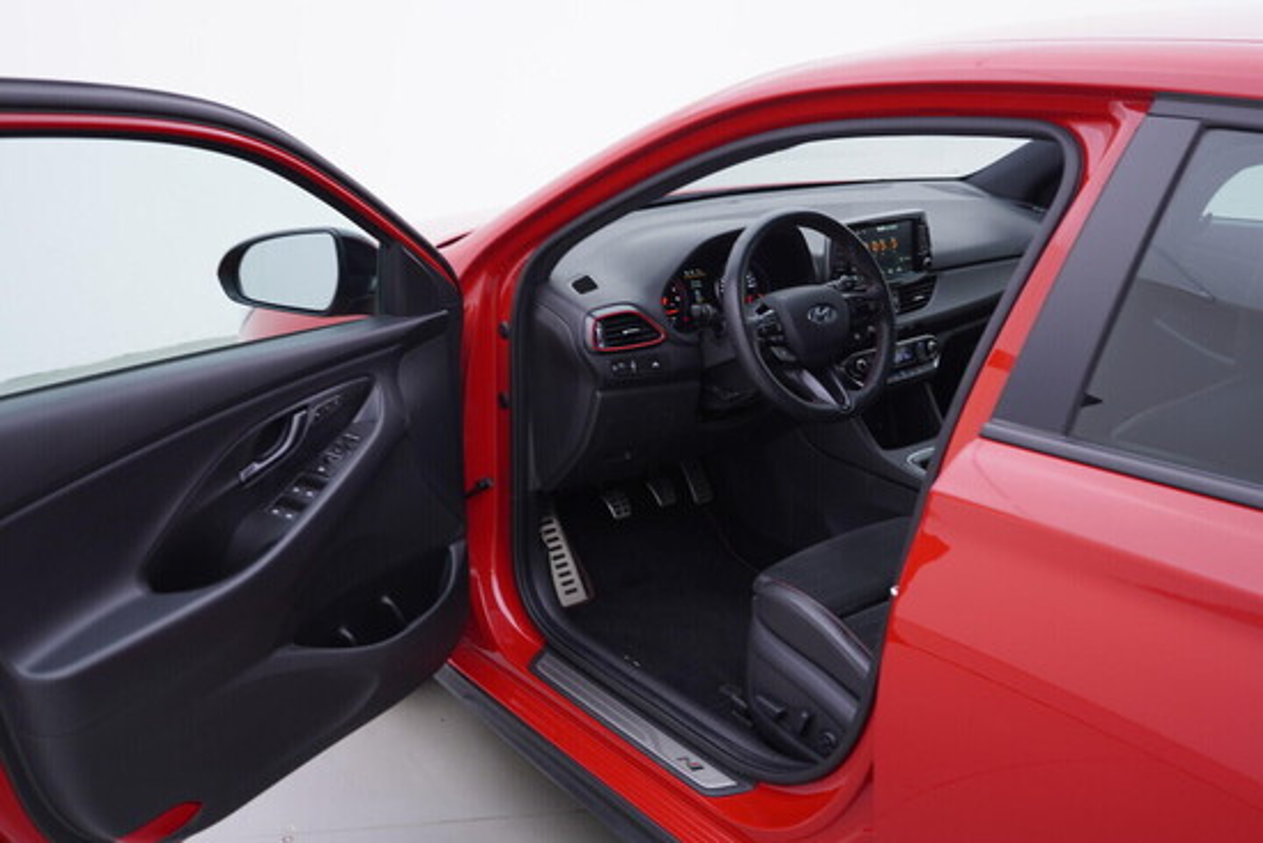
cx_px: 632
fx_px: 1263
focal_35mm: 36
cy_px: 422
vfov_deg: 36.9
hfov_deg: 53.1
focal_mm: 24
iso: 125
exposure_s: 1/50
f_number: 3.2
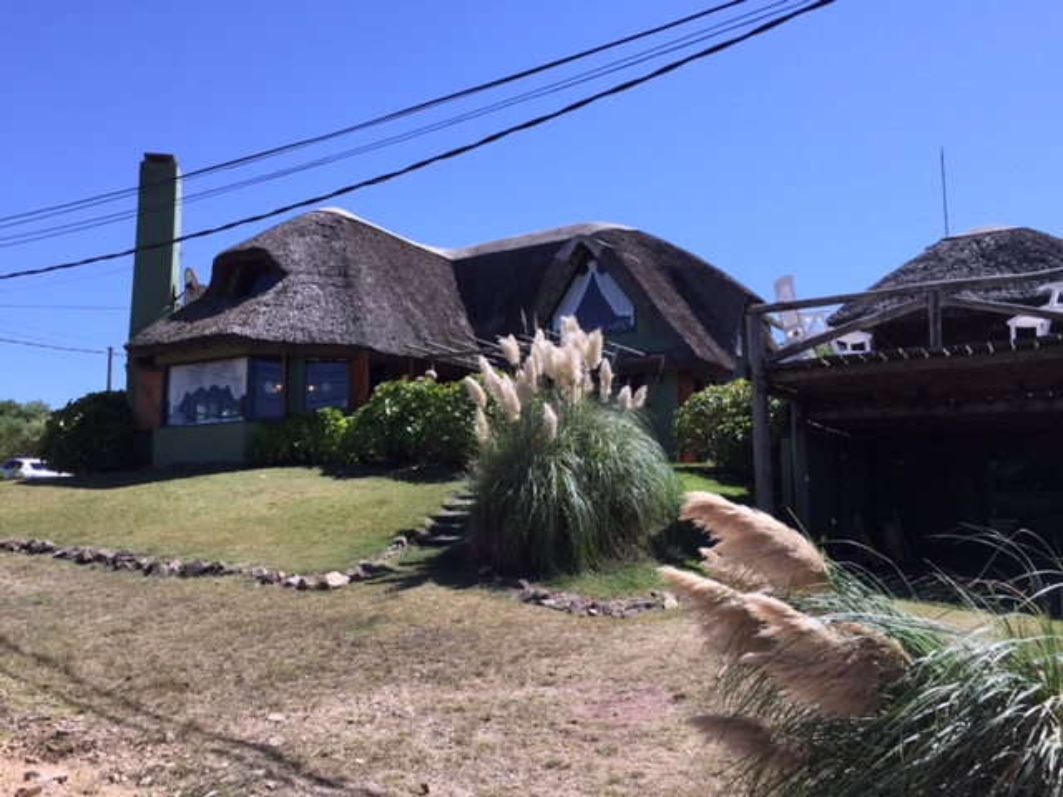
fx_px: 891
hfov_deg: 61.7
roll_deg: -1.1
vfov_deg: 48.2
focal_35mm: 29
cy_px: 398
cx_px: 532
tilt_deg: +6.0
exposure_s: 1/1647
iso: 32
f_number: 2.2
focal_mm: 4.15
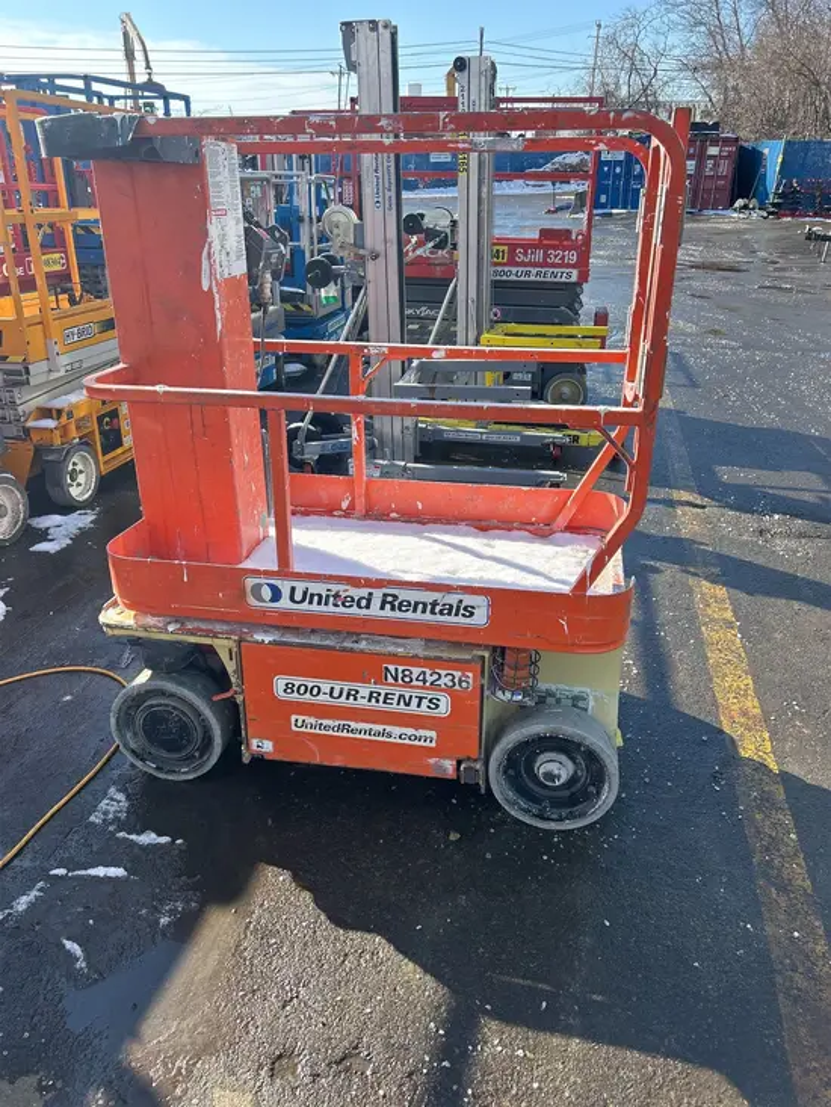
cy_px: 554
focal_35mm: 26
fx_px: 832
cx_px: 416
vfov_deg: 67.3
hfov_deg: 53.1
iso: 50
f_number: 1.5
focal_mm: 5.7
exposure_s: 1/1311
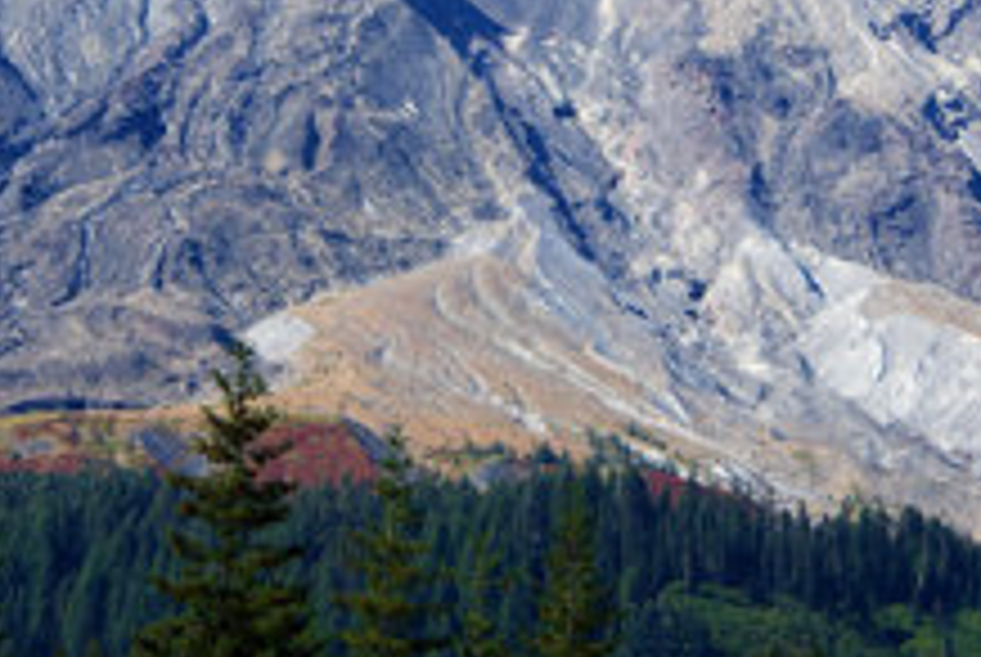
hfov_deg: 7.1
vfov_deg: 4.8
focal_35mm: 288
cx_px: 576
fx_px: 7858
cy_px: 88
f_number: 9
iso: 100
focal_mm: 105
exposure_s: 1/320
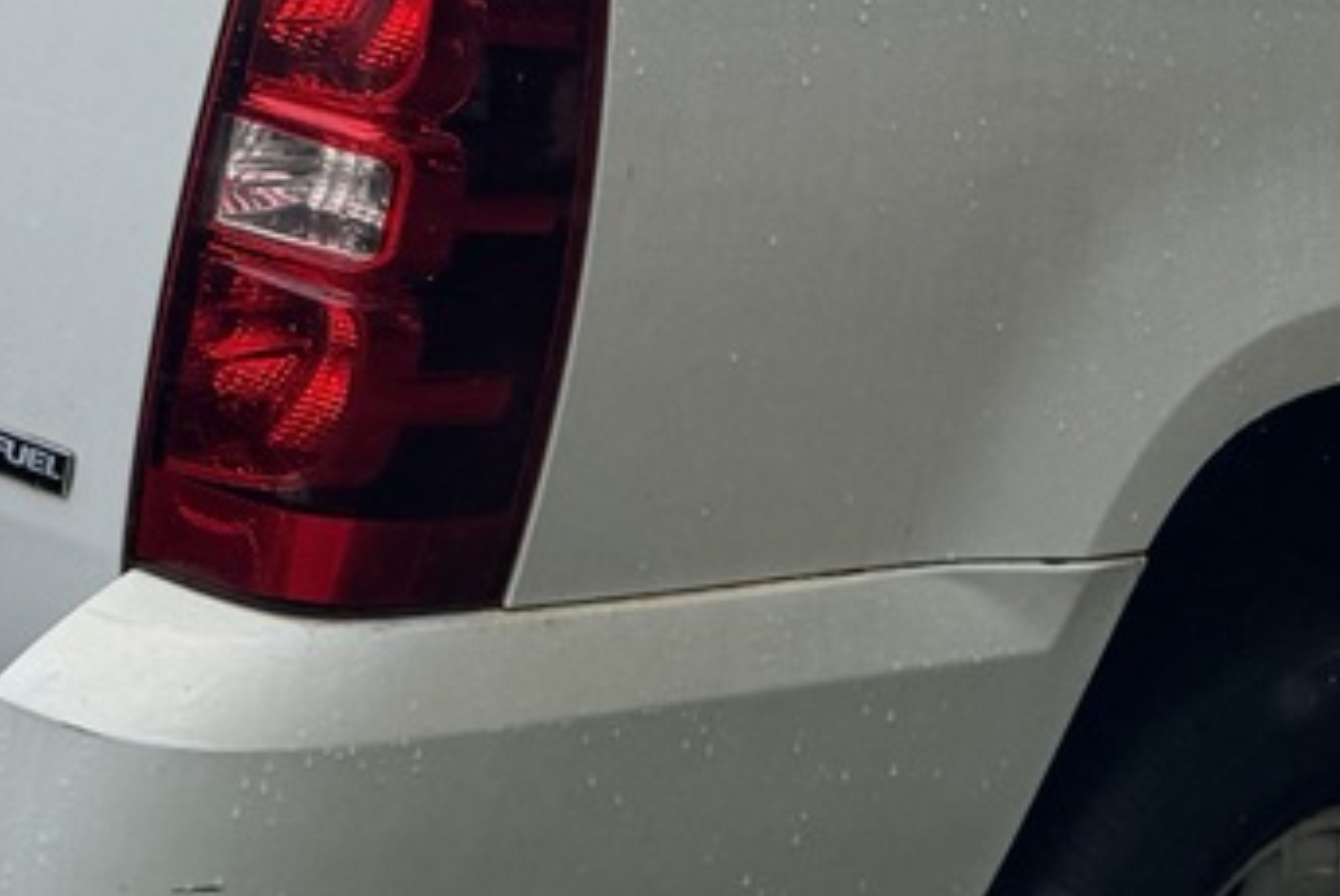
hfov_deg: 17.4
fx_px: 4321
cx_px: 1134
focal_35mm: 116
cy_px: -312
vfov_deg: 11.5
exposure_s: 1/3413
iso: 80
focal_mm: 6.76
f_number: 1.78
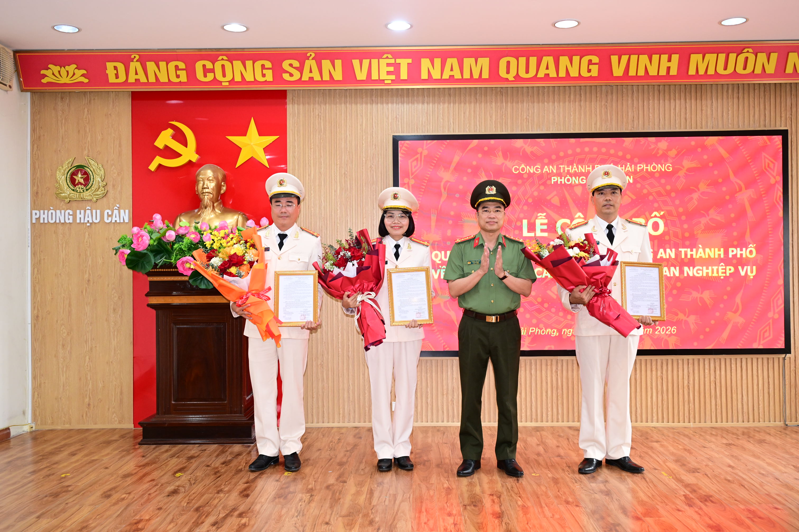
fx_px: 755
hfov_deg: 55.8
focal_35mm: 34
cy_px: 266
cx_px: 400
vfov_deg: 38.9
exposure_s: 1/160
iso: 1600
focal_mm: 34
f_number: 4
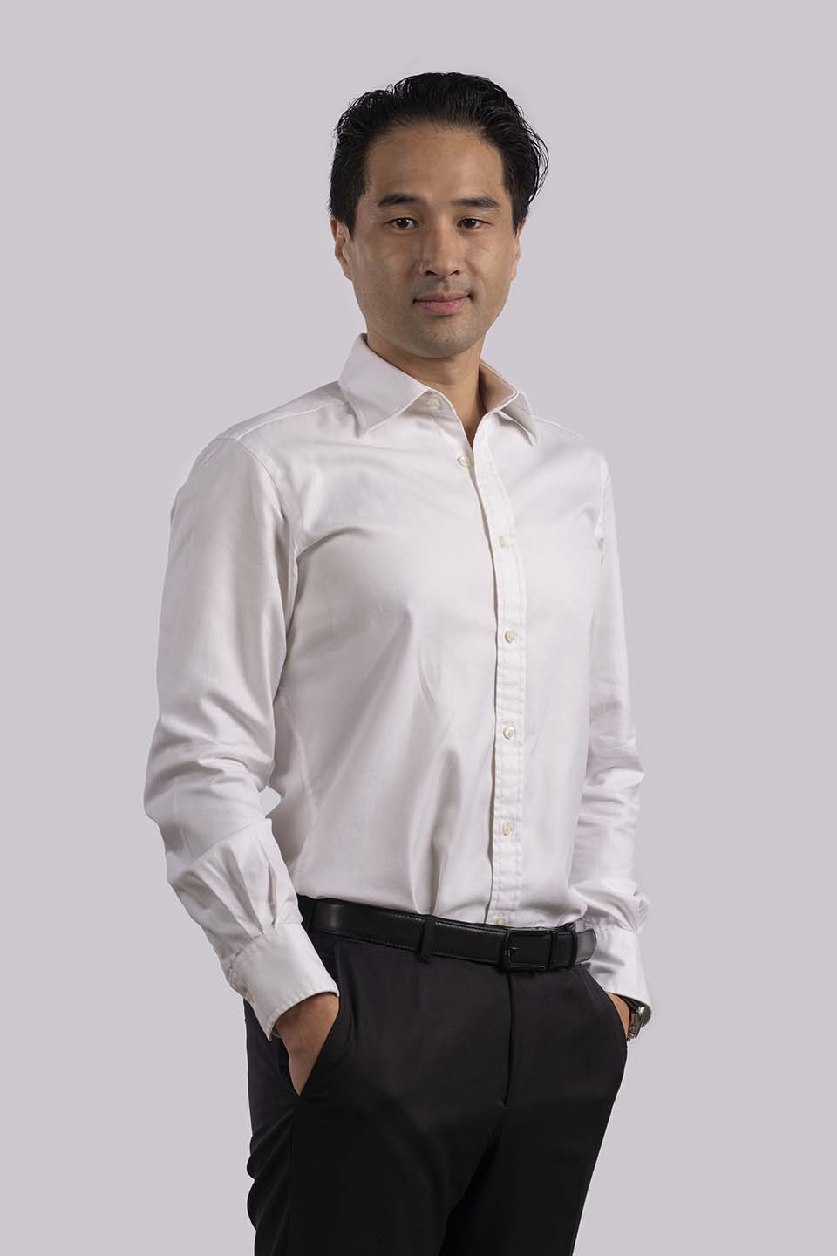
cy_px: 628
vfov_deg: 19.5
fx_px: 3662
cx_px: 418
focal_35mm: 105
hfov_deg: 13.0
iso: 125
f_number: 9
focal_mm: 105
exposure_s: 1/250
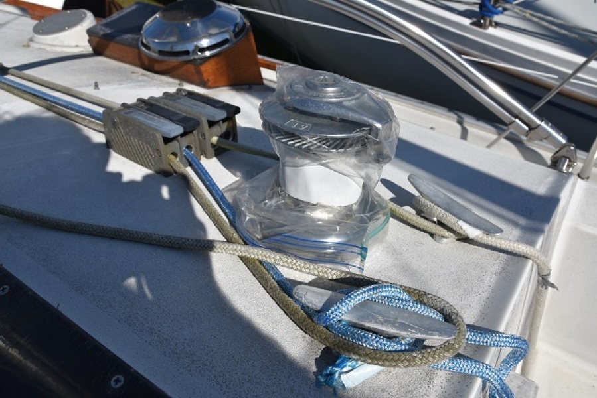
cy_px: 199
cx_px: 298
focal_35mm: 30
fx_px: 498
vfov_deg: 43.6
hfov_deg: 61.9
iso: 200
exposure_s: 1/500
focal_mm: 30
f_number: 11
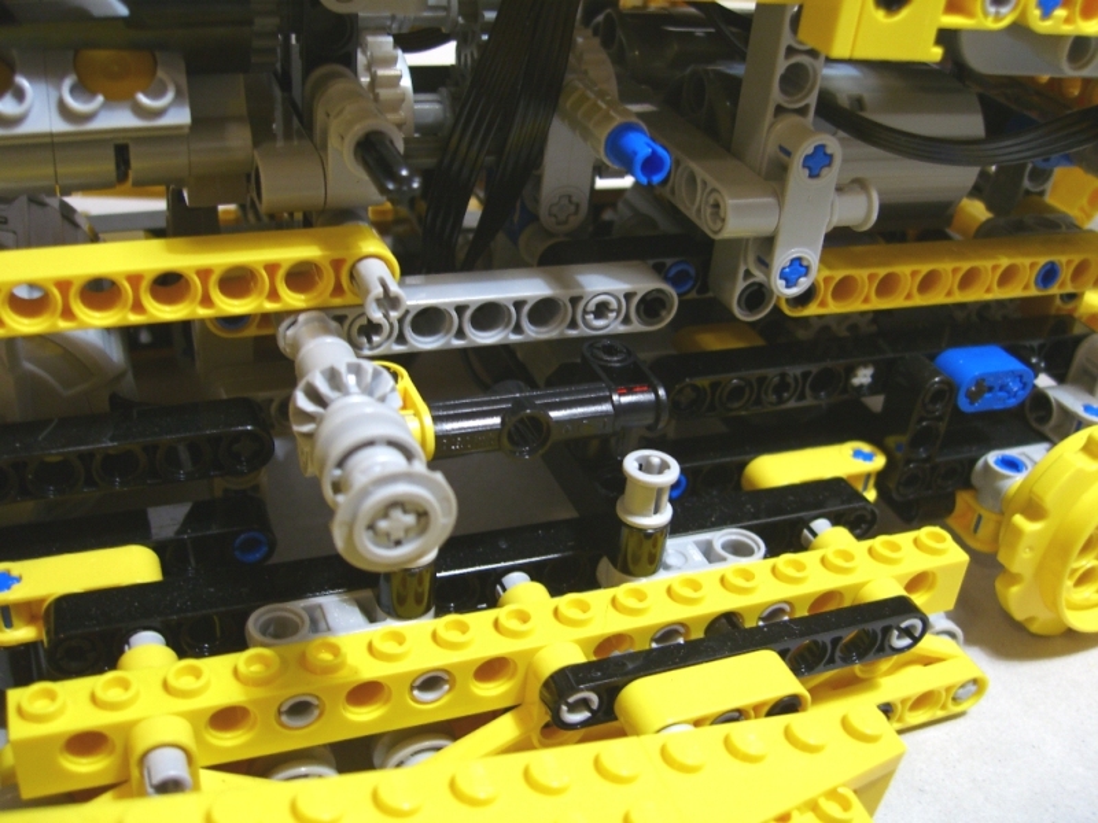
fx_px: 1205
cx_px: 549
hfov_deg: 49.0
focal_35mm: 38
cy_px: 412
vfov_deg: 37.7
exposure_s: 1/8
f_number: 2.8
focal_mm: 7.9
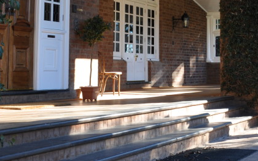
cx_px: 231
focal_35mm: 67
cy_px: 21
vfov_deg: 19.2
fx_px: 471
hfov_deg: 29.4
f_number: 6.3
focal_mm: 18
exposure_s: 1/40
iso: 200
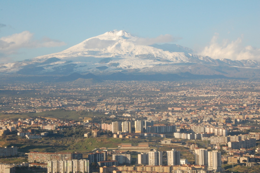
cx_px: 130
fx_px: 758
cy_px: 86
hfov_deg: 19.5
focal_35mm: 105
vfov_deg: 13.0
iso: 800
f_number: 16
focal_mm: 70
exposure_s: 1/250
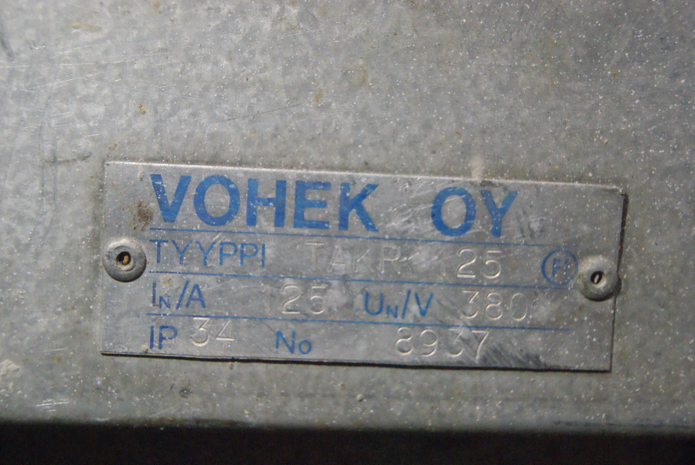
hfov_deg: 29.8
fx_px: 1305
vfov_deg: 20.2
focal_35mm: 68
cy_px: 232
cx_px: 348
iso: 3200
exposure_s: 1/60
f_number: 5.6
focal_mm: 45
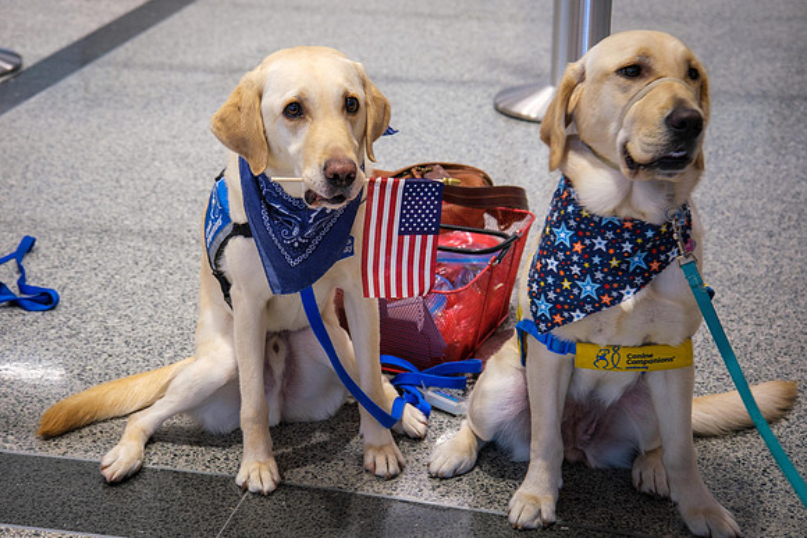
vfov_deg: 19.0
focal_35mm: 72
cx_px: 356
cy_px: 237
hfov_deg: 28.2
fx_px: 1605
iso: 640
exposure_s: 1/40
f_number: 4
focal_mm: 42.9
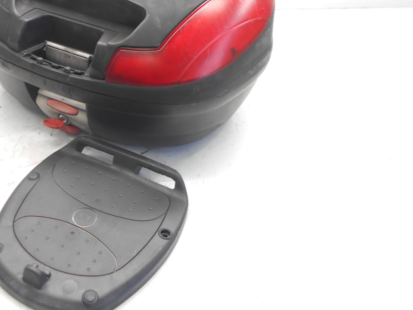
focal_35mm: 37
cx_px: 122
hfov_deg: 48.9
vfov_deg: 38.4
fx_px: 441
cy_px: 114
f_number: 3.2
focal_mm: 4.6
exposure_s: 1/30
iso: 180
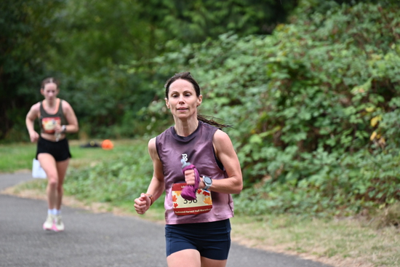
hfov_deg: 10.3
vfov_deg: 6.9
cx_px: 200
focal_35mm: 200
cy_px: 134
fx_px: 2223
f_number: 6.3
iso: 1100
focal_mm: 200
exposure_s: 1/250
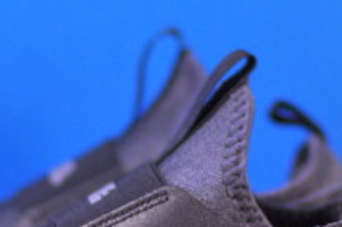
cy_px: 128
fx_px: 2749
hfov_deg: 7.1
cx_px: 119
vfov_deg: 4.7
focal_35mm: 290
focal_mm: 50
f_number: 2
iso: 250
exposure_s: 1/320
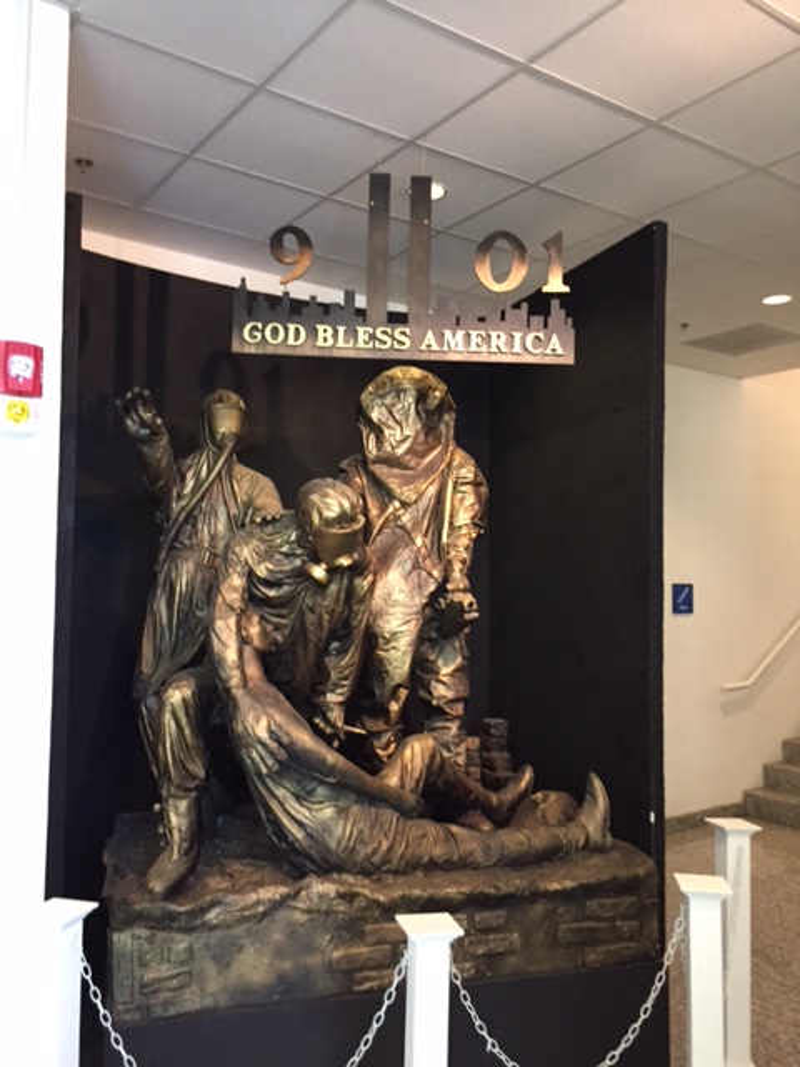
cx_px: 400
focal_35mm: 29
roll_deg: -0.5
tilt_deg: +3.7
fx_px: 894
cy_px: 534
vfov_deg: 61.7
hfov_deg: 48.2
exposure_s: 1/17
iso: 250
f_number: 2.2
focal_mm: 4.15
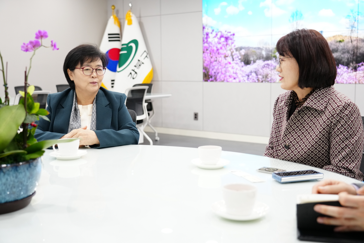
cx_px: 182
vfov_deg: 30.5
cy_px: 122
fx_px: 445
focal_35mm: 44
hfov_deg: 44.5
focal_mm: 44
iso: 2500
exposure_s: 1/200
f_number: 4
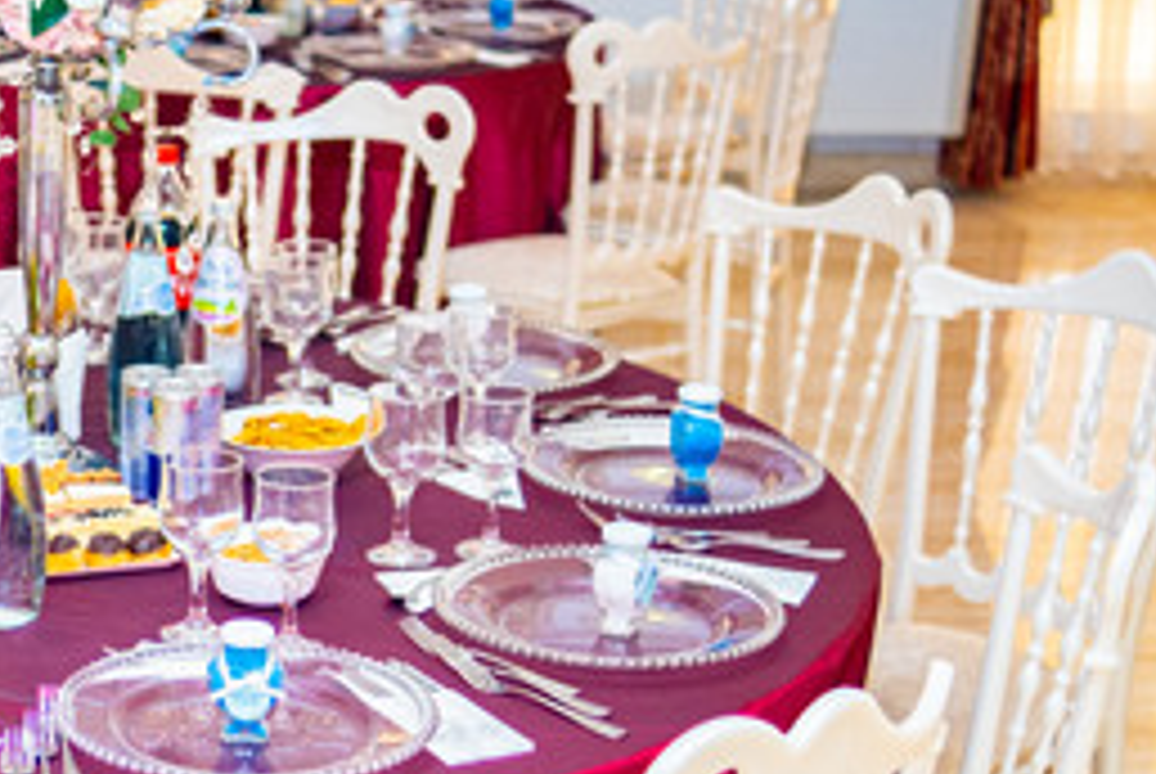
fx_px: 2797
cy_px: 664
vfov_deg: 15.6
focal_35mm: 87
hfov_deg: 22.4
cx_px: -18
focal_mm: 23
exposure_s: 1/250
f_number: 1.4
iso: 400
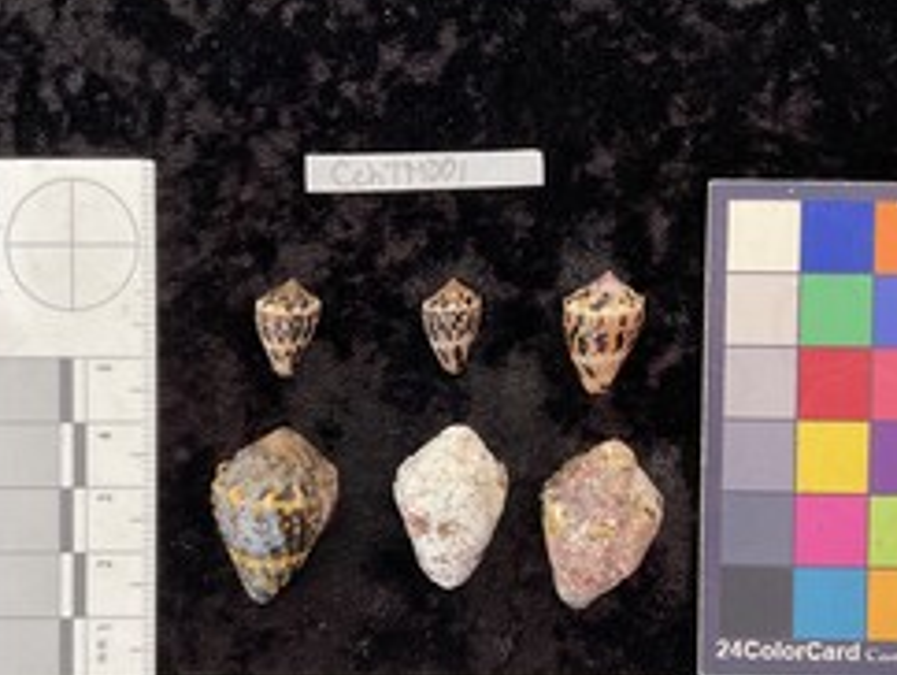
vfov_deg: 34.2
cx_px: 434
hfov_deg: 44.7
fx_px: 1089
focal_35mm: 42
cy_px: 432
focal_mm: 3
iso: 64
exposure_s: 1/60
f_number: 1.8
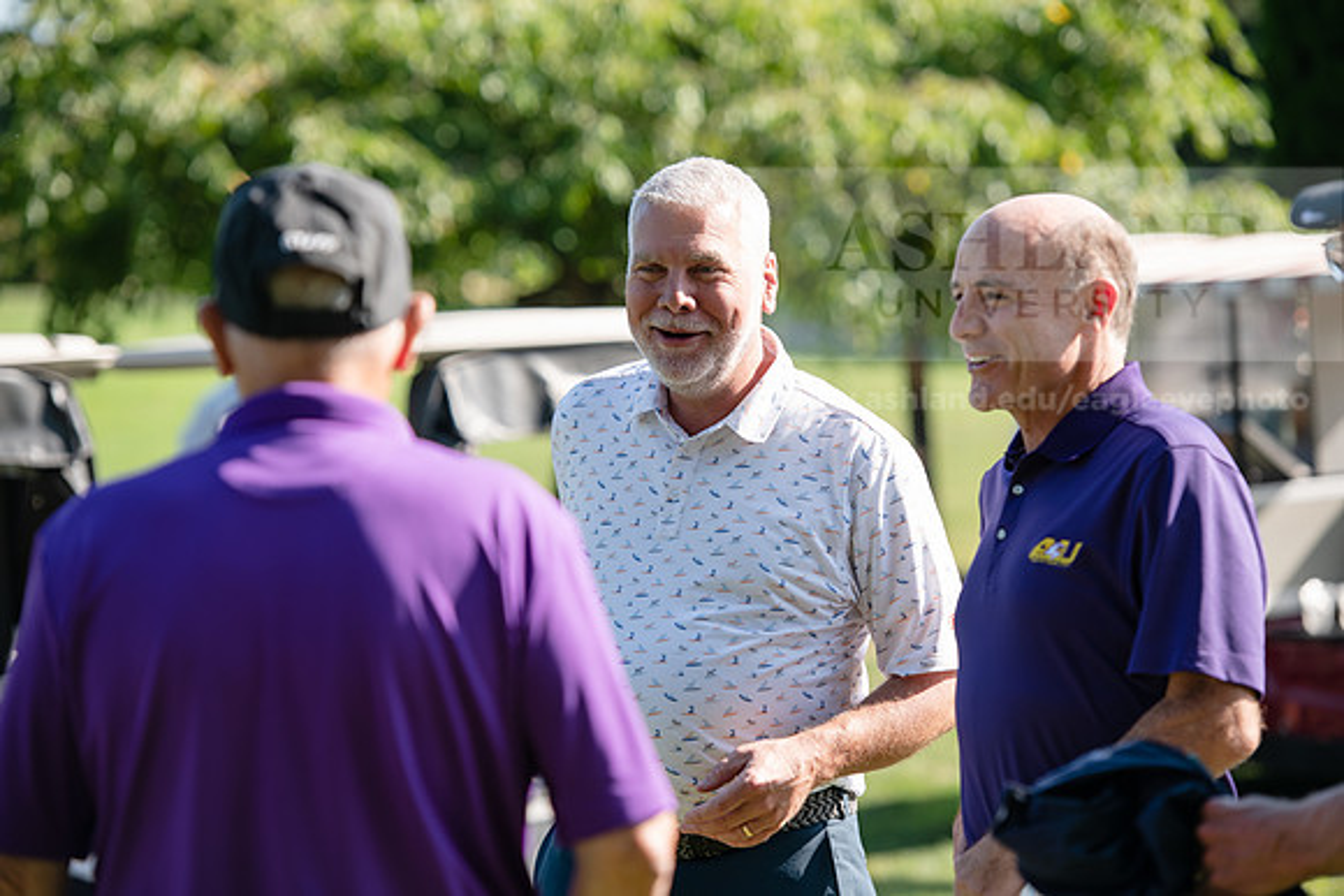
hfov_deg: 14.2
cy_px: 448
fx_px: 5414
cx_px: 672
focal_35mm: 145
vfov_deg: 9.5
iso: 100
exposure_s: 1/500
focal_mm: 145
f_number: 3.5
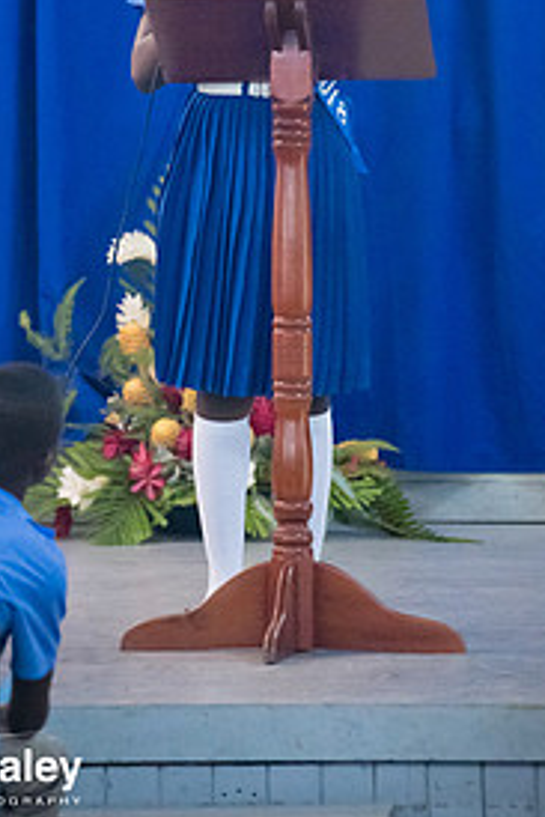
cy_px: 164
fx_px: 7438
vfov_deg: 6.3
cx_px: 322
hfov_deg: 4.2
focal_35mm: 328
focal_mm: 200
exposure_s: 1/200
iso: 25600
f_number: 6.3
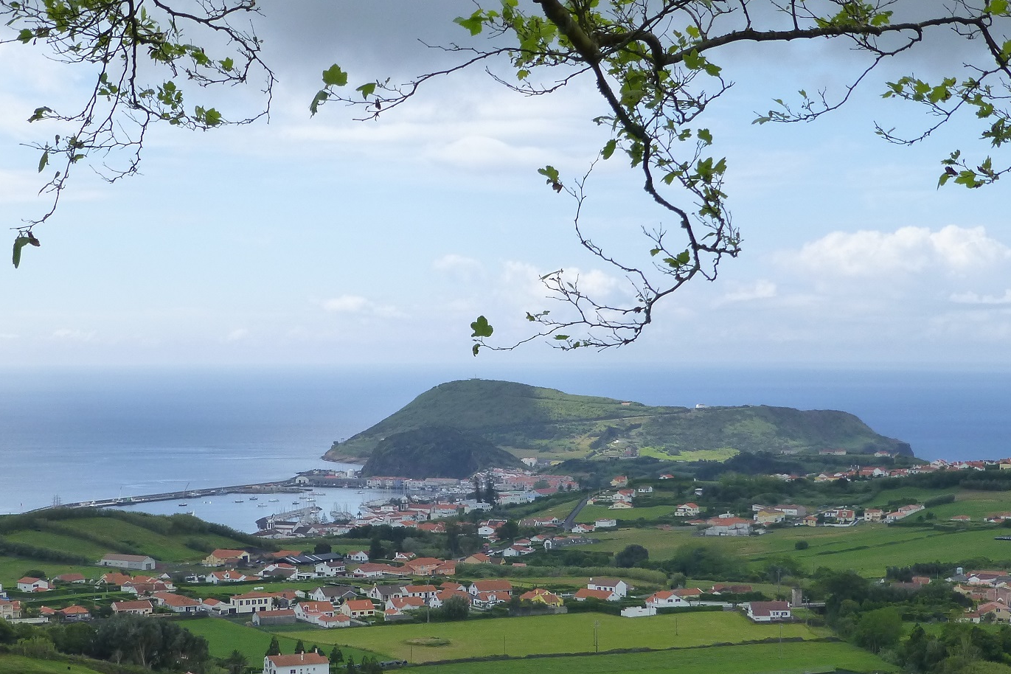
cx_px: 428
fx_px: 2162
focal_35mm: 77
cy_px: 441
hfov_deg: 26.3
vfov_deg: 17.7
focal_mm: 8.5
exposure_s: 1/800
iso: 160
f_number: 4.2
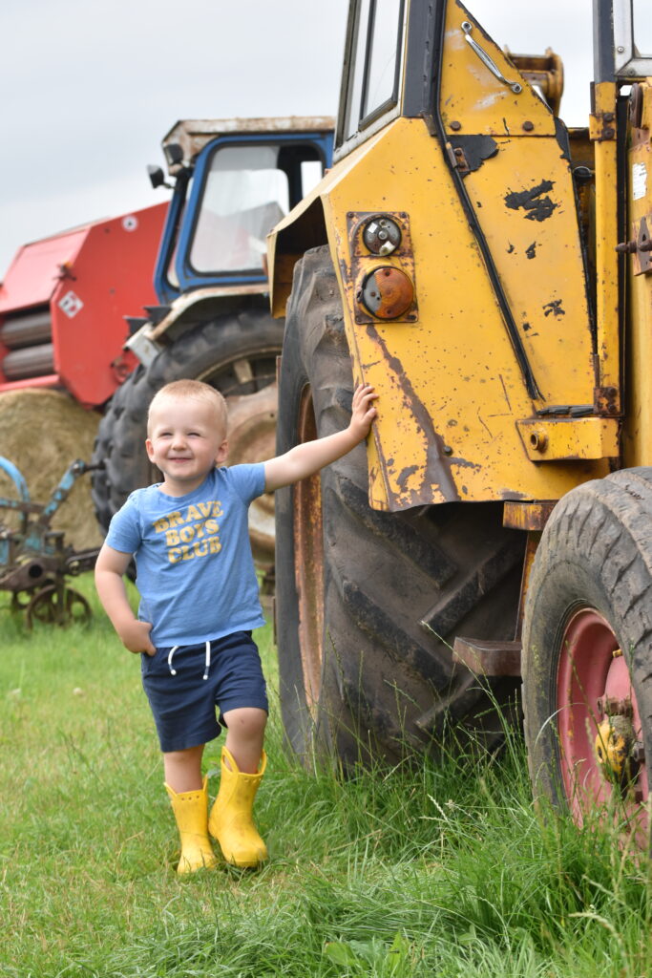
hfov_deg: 13.0
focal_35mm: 105
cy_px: 489
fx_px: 2851
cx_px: 326
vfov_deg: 19.5
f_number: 5.6
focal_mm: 70
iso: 360
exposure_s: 1/500
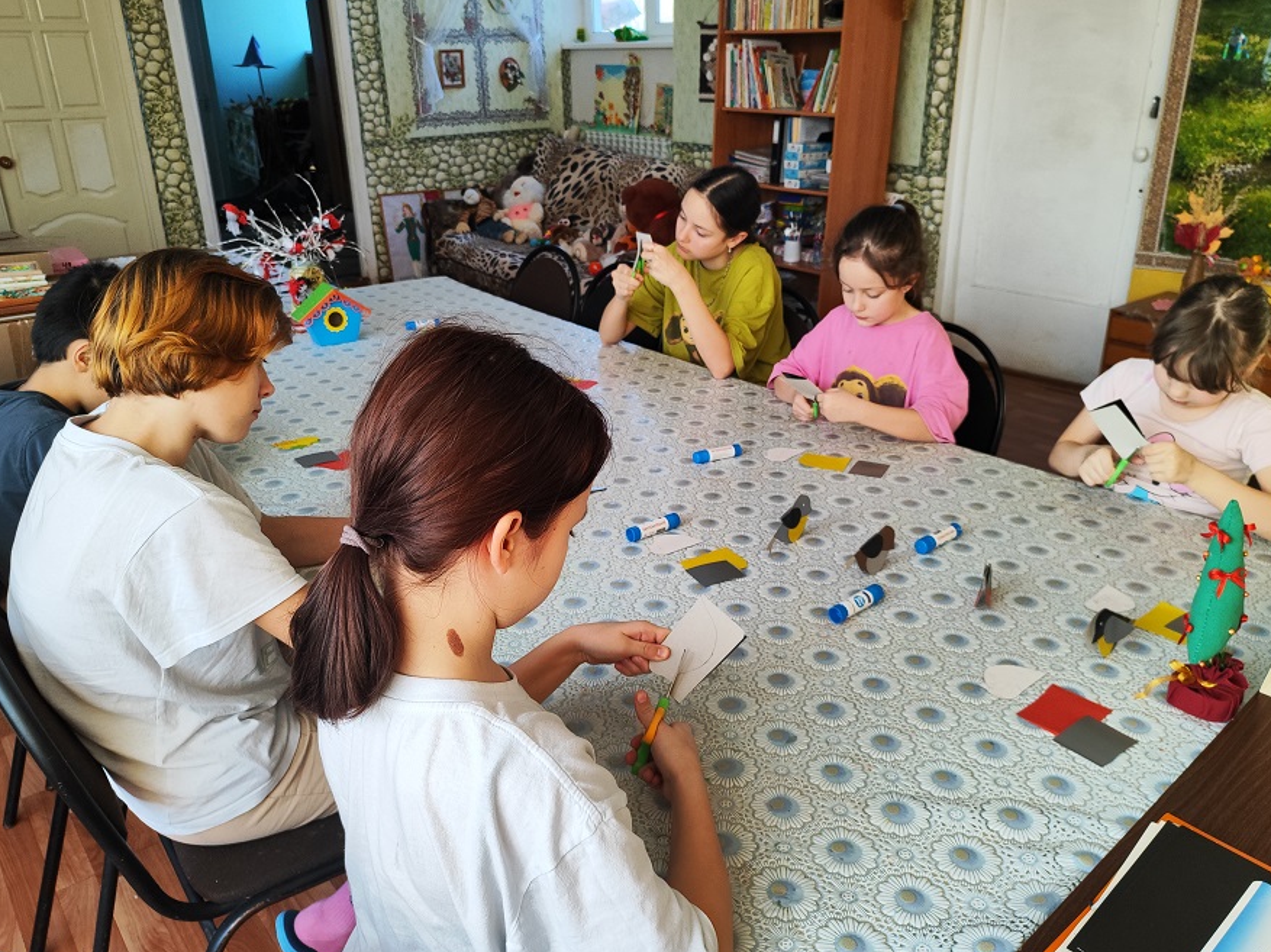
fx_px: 954
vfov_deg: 53.0
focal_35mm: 26
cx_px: 665
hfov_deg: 67.3
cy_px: 464
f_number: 1.89
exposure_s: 1/100
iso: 271
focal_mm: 5.89
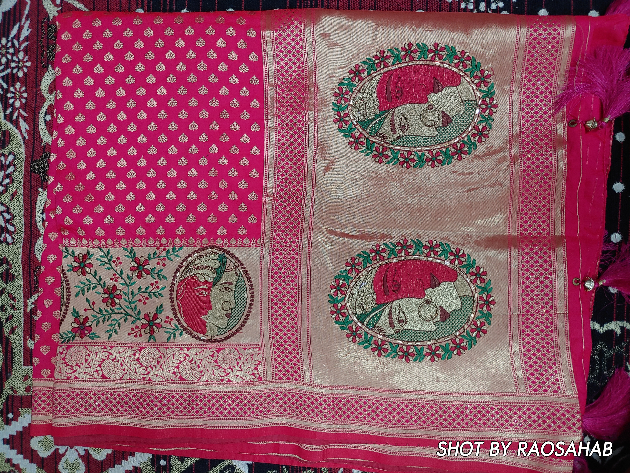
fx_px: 473
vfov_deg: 53.1
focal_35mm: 26
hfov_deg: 67.3
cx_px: 315
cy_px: 236
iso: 300
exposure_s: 1/25
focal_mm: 4.36
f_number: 1.8
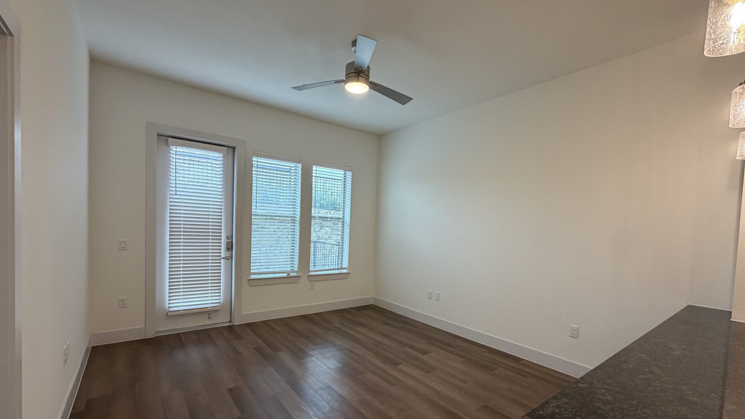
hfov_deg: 99.4
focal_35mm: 16
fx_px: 316
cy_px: 238
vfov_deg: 66.8
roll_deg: -1.9
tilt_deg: -3.5
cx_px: 367
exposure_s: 1/120
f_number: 2.2
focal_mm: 2.22
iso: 200
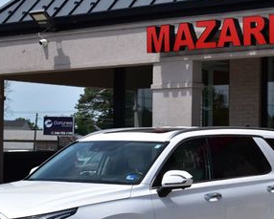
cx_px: 223
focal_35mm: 107
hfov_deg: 17.8
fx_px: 868
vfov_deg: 14.4
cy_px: 137
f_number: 11
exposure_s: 1/500
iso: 220
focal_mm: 34
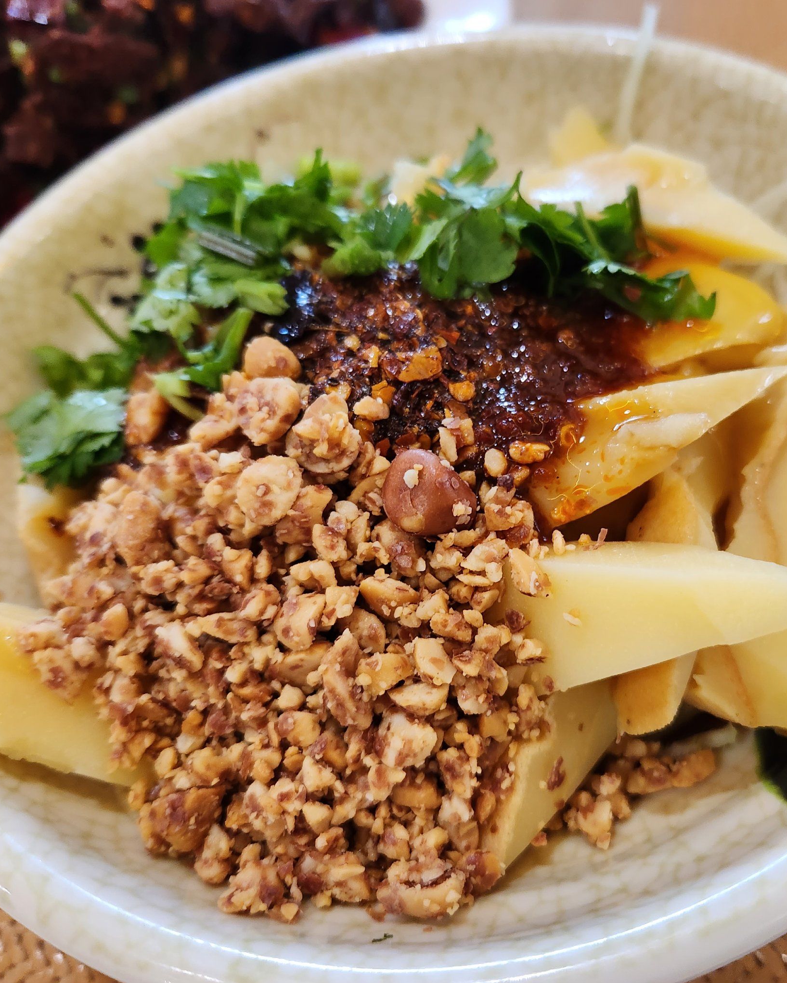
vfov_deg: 58.8
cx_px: 488
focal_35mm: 30
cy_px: 492
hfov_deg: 48.1
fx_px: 874
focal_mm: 5.4
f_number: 1.8
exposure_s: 1/100
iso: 320
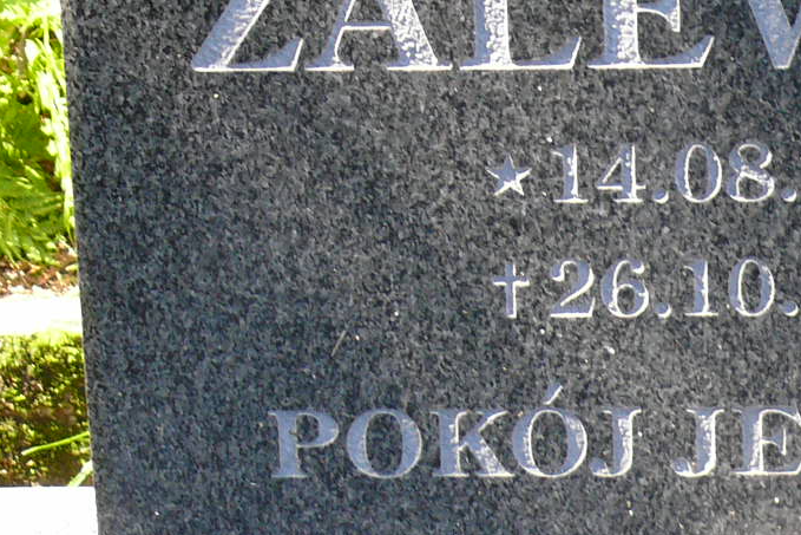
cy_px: 38
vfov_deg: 6.8
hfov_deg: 10.2
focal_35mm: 201
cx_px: 787
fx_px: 4473
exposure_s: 1/80
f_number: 3.2
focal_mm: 12
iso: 100
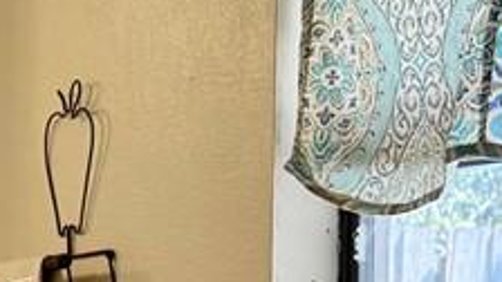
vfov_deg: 6.4
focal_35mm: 187
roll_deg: +0.0
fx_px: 2489
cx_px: -764
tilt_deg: -2.9
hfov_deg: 9.9
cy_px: 468
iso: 160
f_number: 1.78
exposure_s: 1/120
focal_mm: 6.76
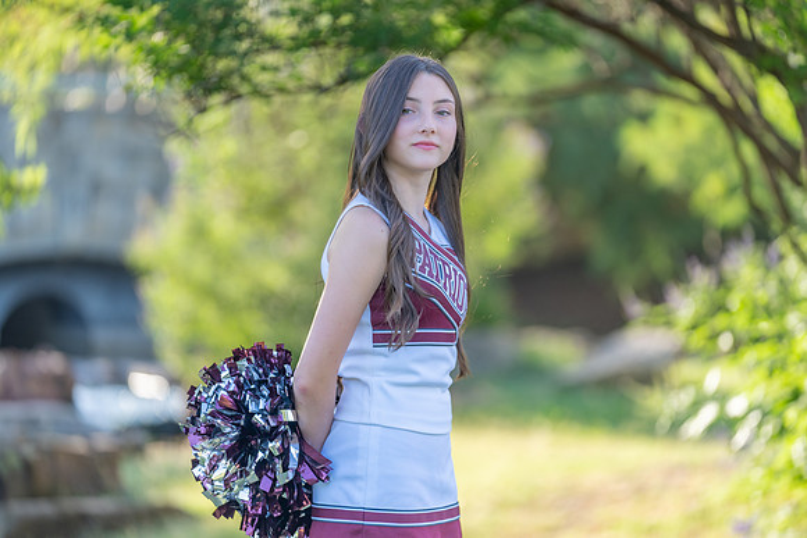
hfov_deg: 12.8
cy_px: 269
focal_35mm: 161
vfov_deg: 8.5
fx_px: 3610
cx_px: 404
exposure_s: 1/320
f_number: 2.8
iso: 125
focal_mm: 161
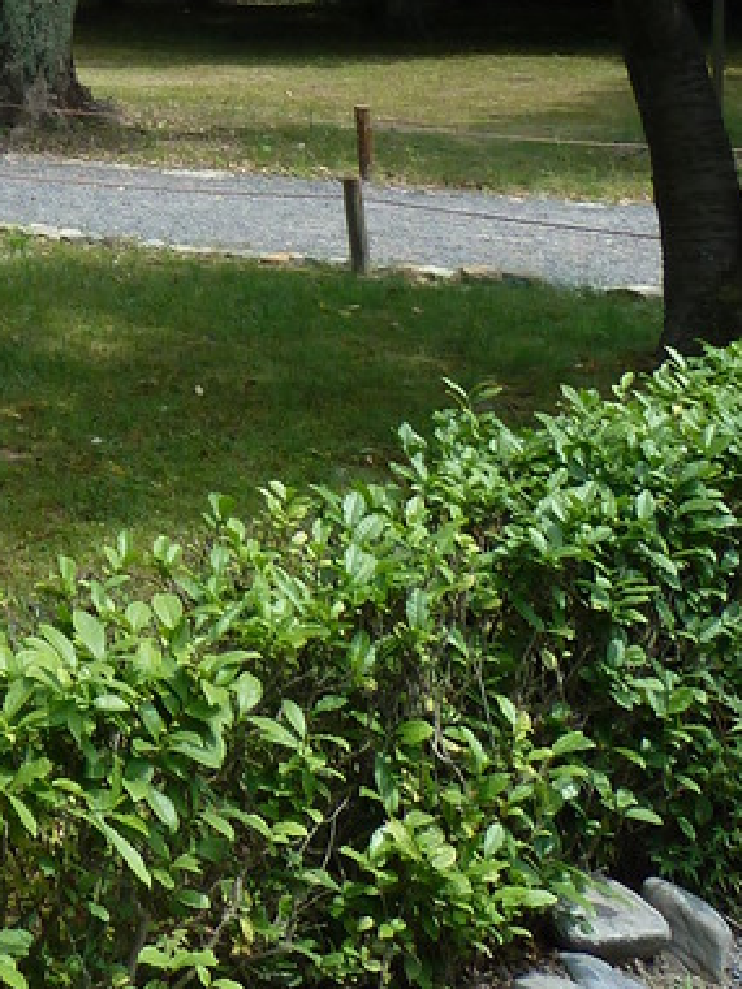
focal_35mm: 79
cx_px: -424
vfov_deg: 21.0
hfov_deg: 16.7
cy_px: -487
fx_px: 2258
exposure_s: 1/250
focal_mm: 4.1
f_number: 4
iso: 80
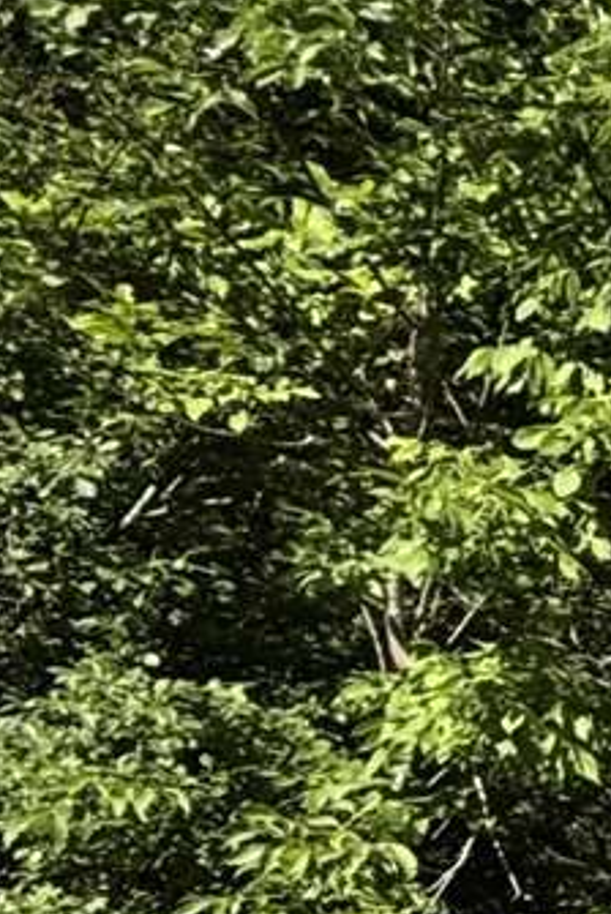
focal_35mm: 100
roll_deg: -3.4
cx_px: 1945
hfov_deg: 9.7
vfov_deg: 20.3
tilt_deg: +19.5
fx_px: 2540
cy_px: 641
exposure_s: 1/914
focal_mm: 2.22
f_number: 2.2
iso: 50
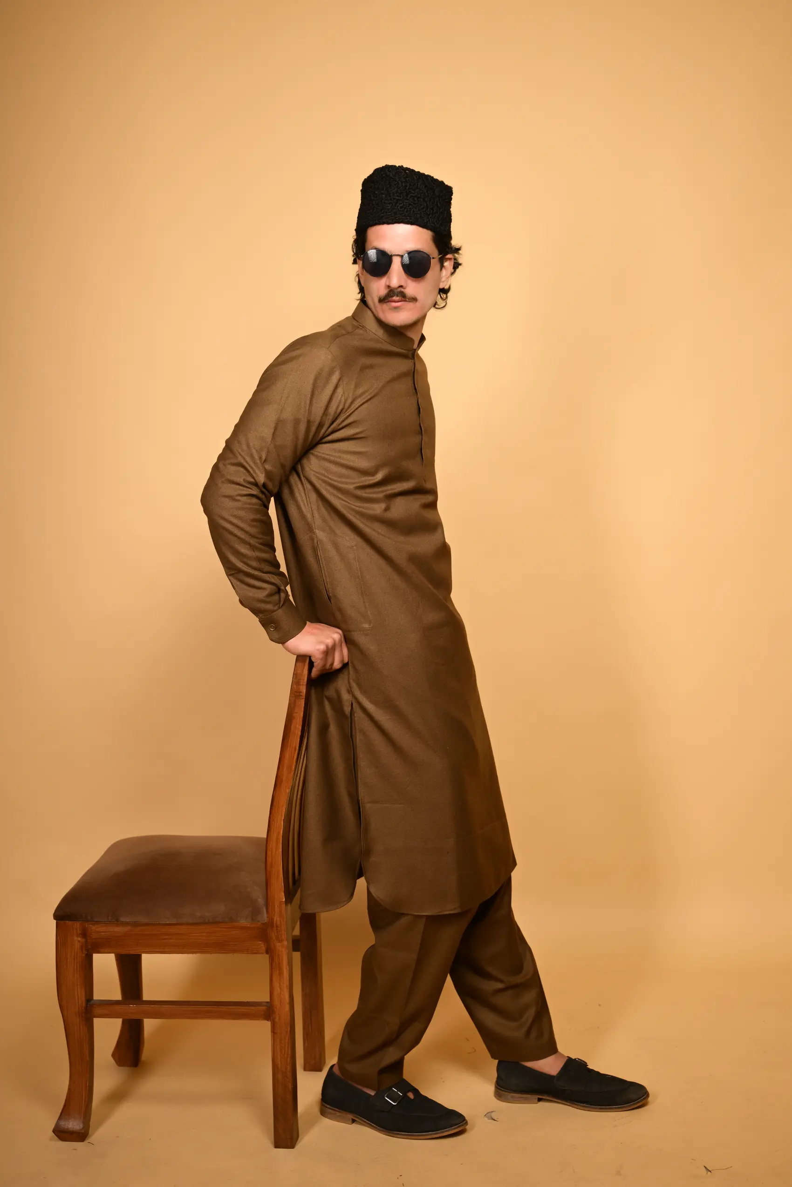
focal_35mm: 48
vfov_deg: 41.1
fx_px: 1584
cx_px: 396
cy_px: 594
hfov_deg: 28.1
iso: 160
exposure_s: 1/200
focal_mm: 48
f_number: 6.3
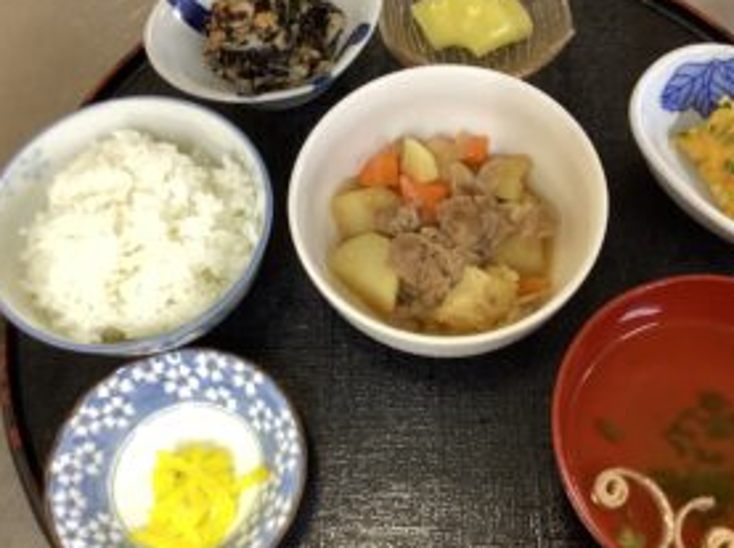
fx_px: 889
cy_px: 271
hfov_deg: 44.6
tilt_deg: -65.3
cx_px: 444
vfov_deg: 34.3
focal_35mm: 42
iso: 320
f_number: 2.4
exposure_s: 1/40
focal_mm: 3.3
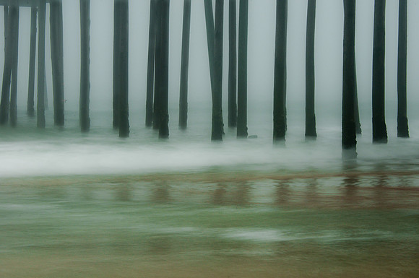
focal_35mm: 138
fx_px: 1604
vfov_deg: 9.9
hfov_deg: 14.9
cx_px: 210
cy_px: 139
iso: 100
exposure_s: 2
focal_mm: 92
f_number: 27
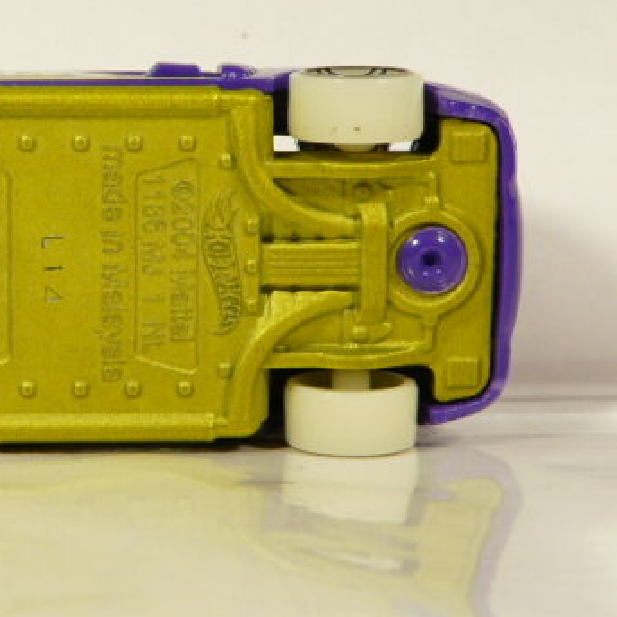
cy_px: 239
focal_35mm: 111
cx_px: 81
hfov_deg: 15.5
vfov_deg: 15.7
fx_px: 2238
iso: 100
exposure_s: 1/80
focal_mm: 7.4
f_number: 3.2
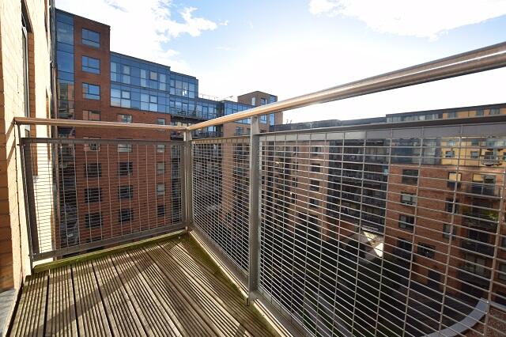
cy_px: 168
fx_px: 211
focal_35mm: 15
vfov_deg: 77.3
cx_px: 253
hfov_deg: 100.4
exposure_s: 1/160
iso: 100
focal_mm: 10
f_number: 6.3
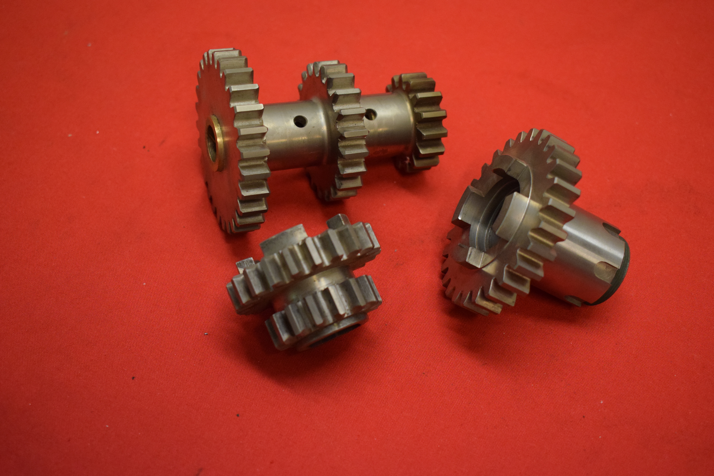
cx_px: 357
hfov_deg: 43.6
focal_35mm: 45
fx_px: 893
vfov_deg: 29.9
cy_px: 238
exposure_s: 1/160
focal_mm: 30
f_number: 5
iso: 2000
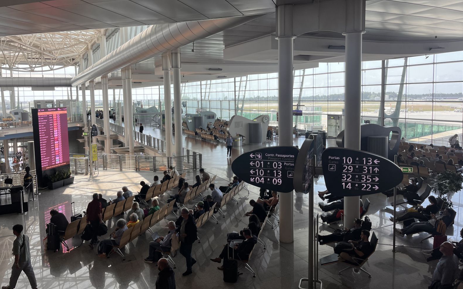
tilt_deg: -5.1
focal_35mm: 28
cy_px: 129
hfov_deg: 66.5
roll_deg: +1.4
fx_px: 353
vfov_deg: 44.5
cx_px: 234
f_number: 1.6
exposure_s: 1/378
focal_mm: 5.1
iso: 50
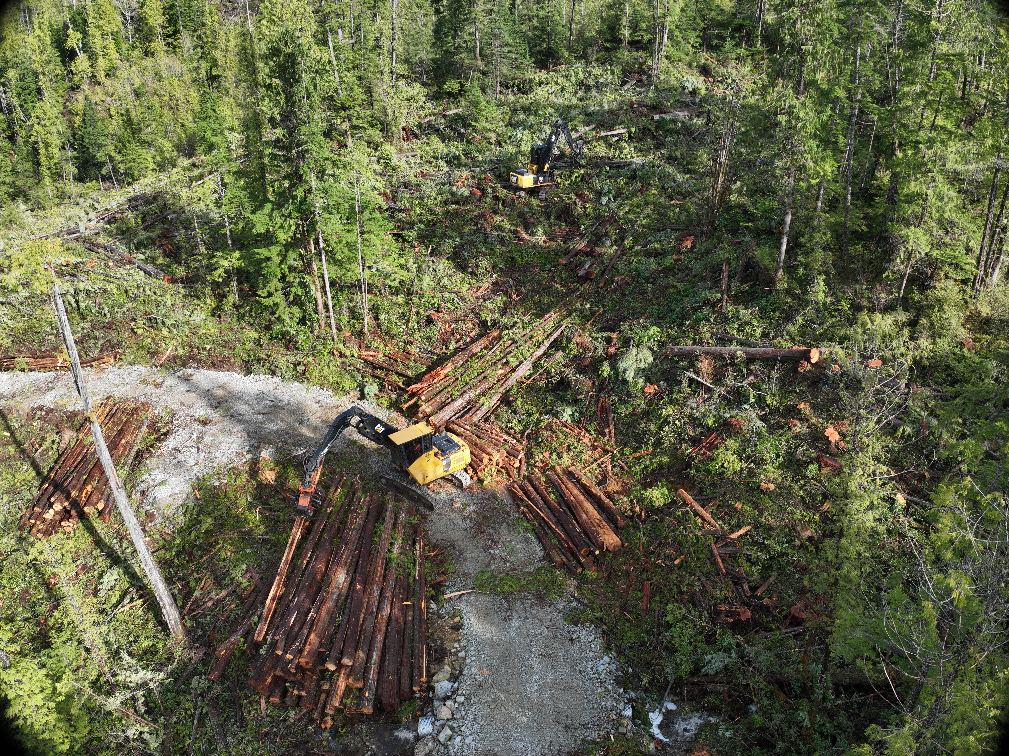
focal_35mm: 24
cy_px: 378
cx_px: 504
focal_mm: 12.29
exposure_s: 1/1000
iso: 100
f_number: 2.8
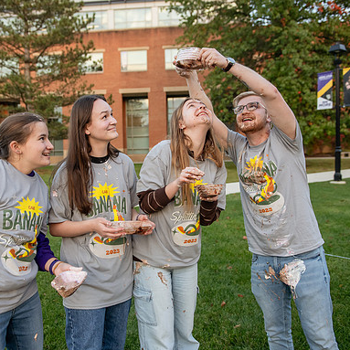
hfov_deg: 45.7
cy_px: 176
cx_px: 135
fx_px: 412
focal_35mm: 36
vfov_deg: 46.0
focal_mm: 28
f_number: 3.2
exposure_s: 1/320
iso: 800
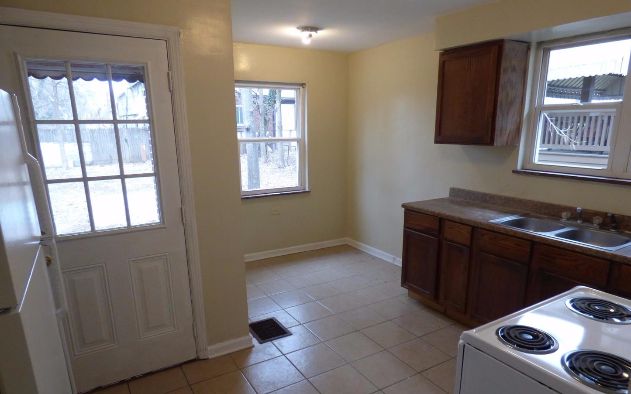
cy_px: 228
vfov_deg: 54.8
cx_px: 317
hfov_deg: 79.7
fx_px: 378
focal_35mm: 22
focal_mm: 3.58
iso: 320
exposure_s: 1/60
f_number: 2.8
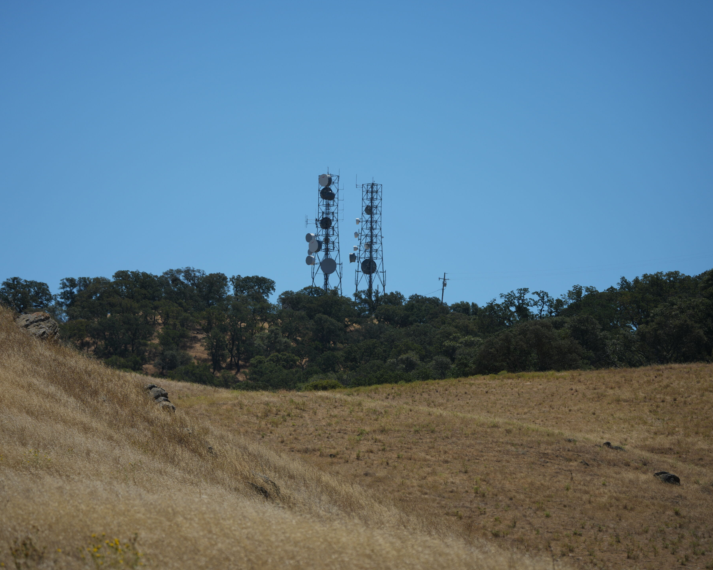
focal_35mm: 185
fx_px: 3904
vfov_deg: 8.4
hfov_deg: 10.4
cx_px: 316
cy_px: 285
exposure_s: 1/1250
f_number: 6.3
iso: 160
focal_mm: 164
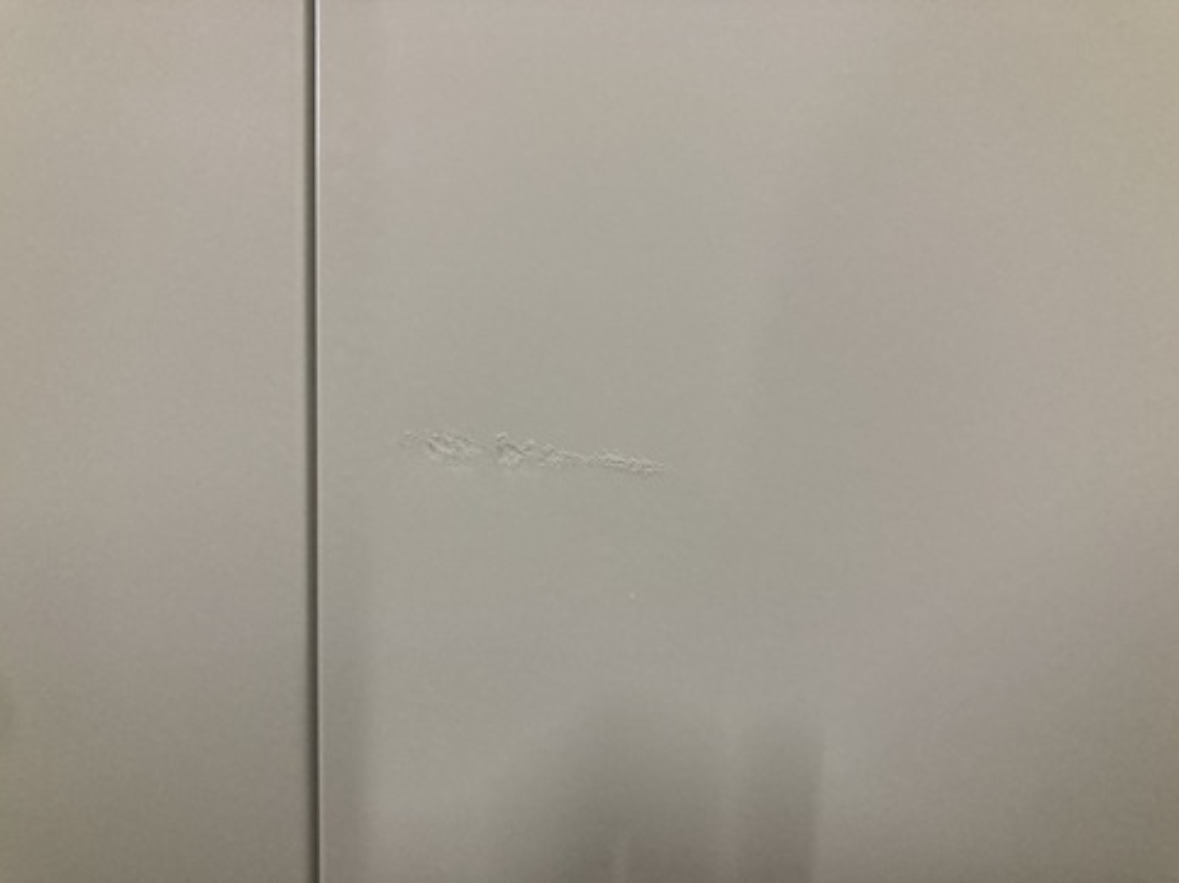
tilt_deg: -11.1
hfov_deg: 63.5
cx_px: 590
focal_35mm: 28
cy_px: 442
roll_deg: -4.2
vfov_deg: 49.7
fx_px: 953
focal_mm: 3.99
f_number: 1.8
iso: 200
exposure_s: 1/60
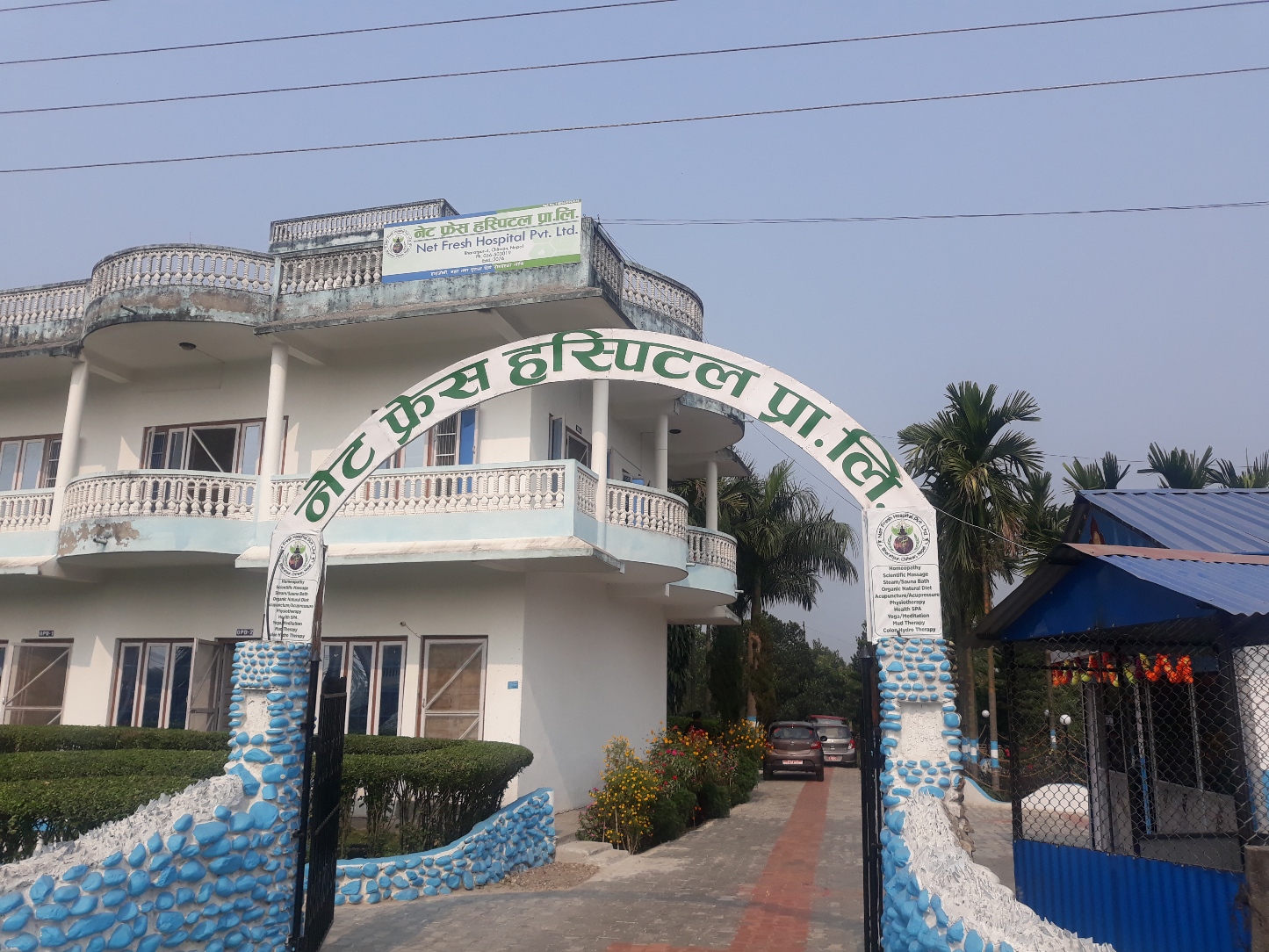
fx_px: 990
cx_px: 634
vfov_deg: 51.4
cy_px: 476
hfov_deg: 65.3
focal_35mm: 27
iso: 40
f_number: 1.7
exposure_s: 1/2283
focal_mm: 3.71
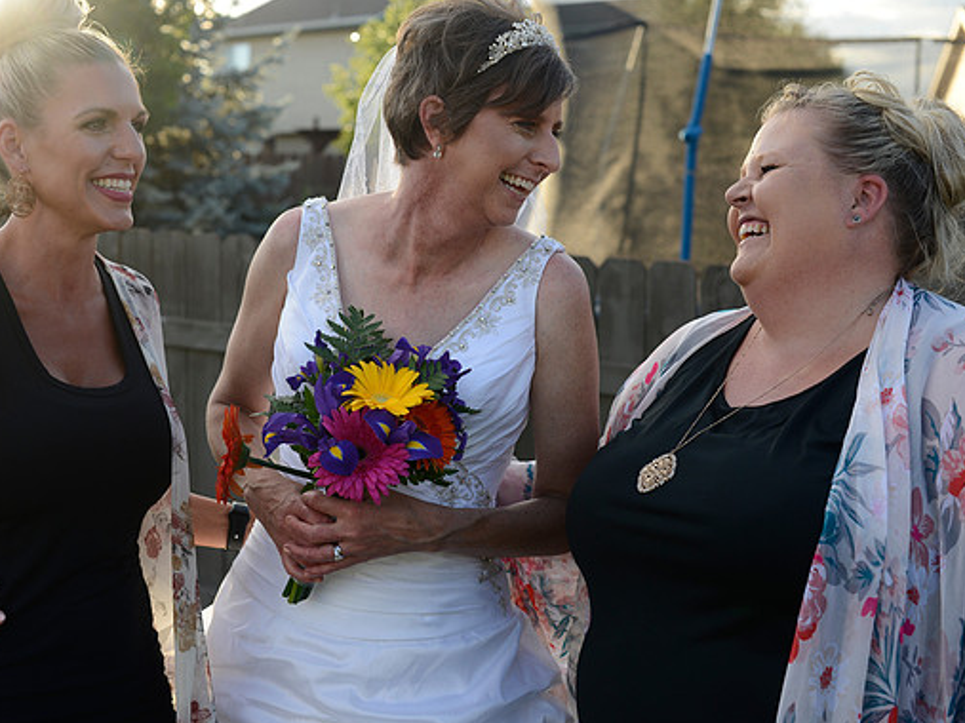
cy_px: 364
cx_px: 463
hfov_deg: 34.9
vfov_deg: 26.5
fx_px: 1533
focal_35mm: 55
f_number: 5
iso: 400
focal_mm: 50
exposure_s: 1/400
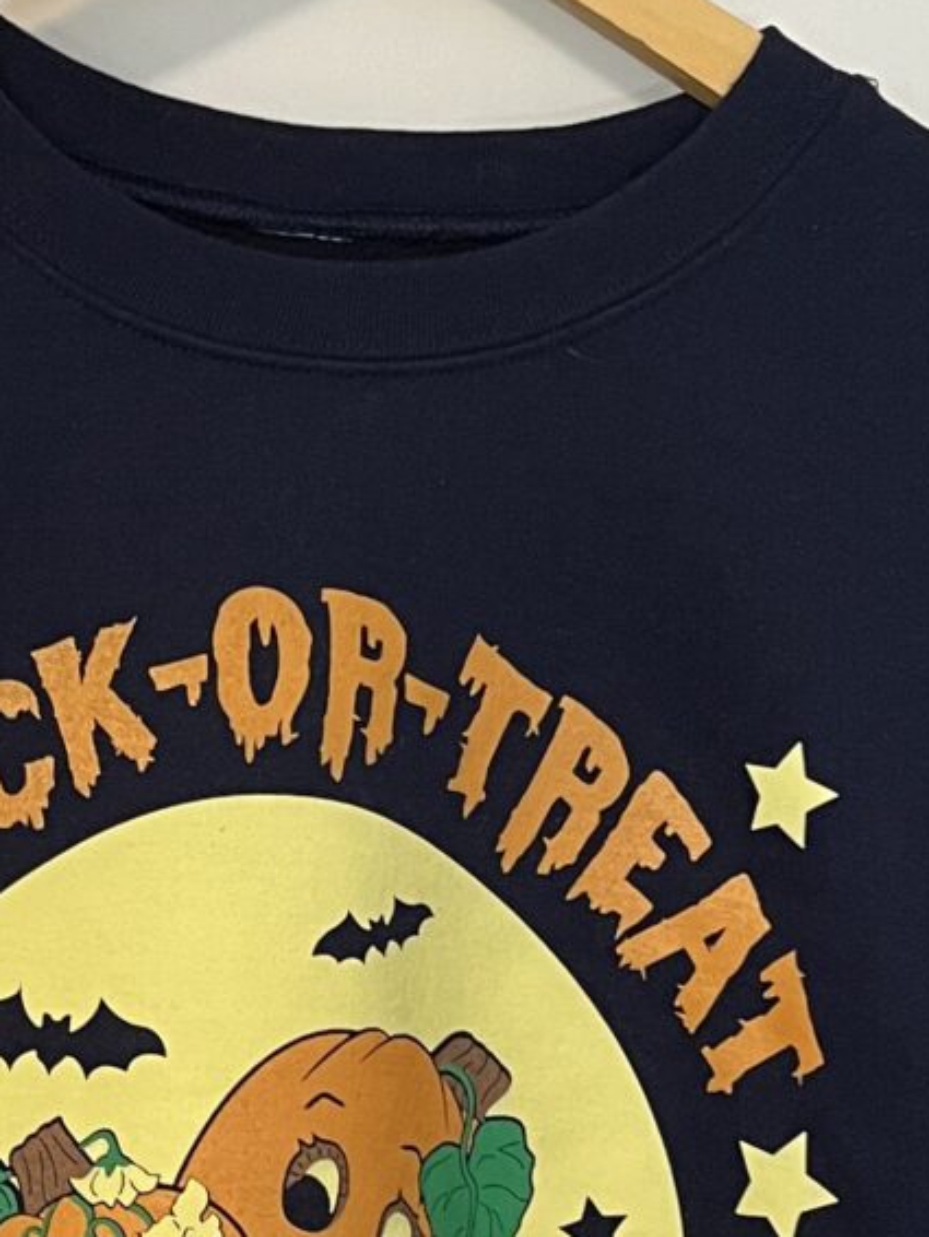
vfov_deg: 20.5
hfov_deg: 15.6
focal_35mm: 94
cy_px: 1099
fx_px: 3361
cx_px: 101
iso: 250
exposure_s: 1/60
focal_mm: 5.1
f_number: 1.6
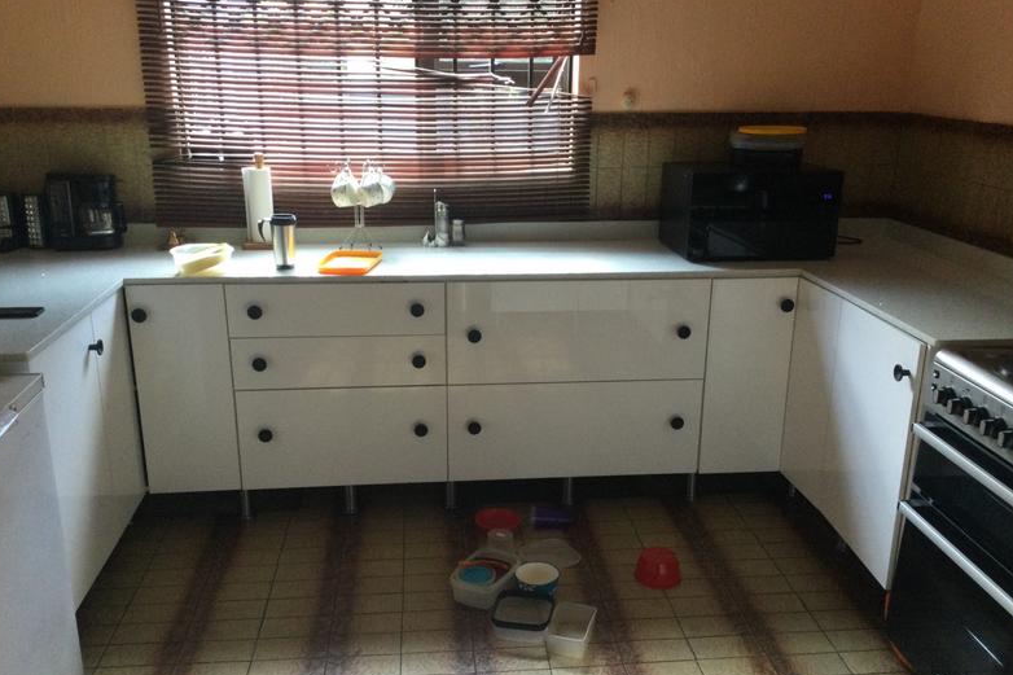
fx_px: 928
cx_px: 506
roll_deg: -0.9
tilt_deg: -18.7
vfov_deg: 39.9
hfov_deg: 57.2
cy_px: 356
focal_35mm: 33
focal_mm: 3.3
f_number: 2.4
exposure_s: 1/33
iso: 40
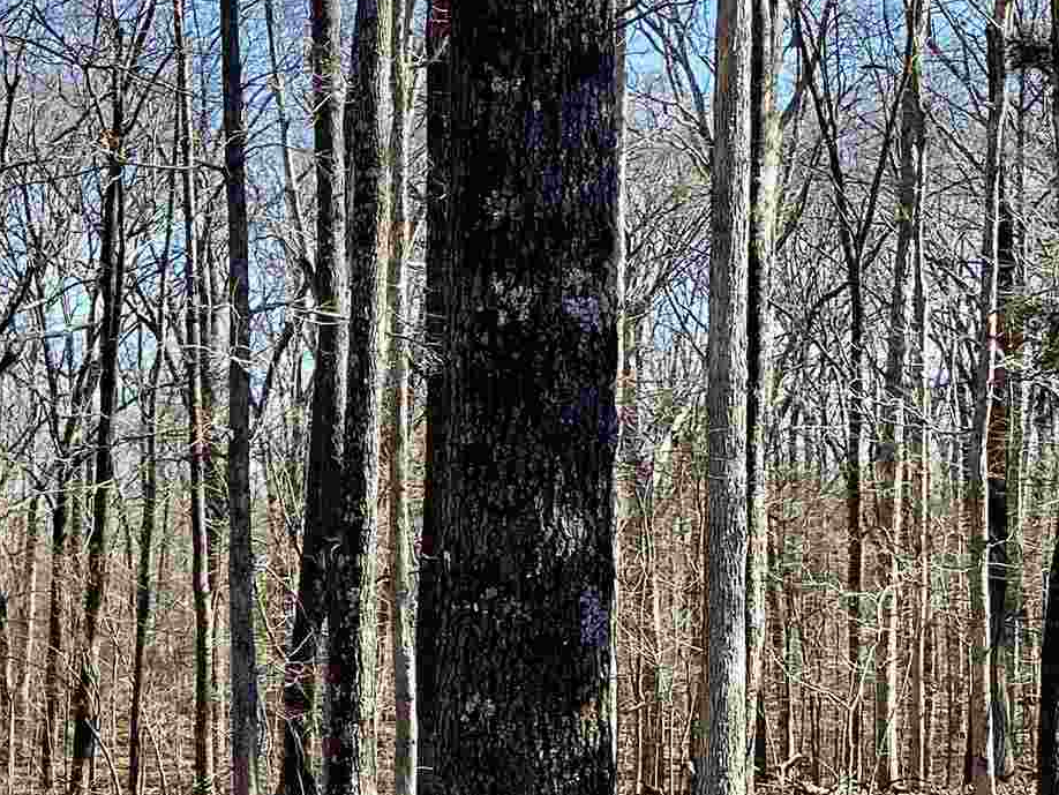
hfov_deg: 20.1
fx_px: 2662
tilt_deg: -0.3
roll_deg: -2.4
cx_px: -416
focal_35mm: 87
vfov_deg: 16.8
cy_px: 646
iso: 32
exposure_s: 1/965
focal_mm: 4.25
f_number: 1.8
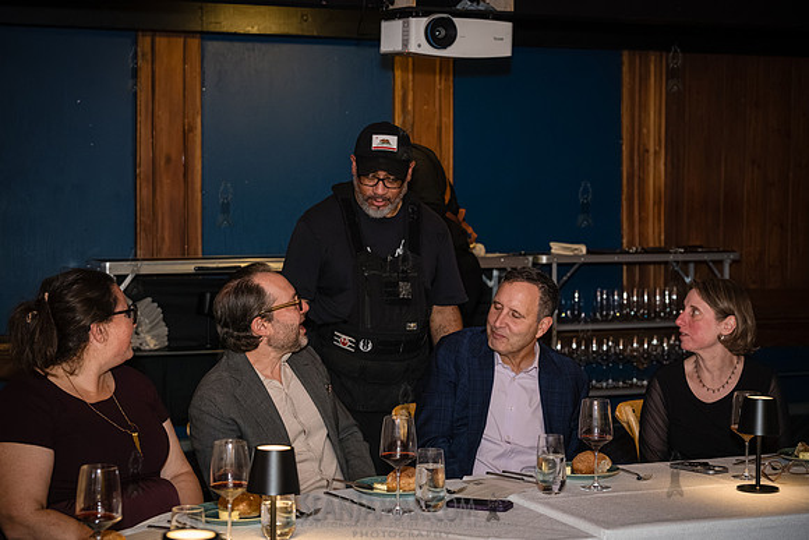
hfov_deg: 30.6
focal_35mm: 66
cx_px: 404
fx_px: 1480
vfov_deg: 20.7
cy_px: 270
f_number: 4
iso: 4000
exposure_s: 1/200
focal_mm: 65
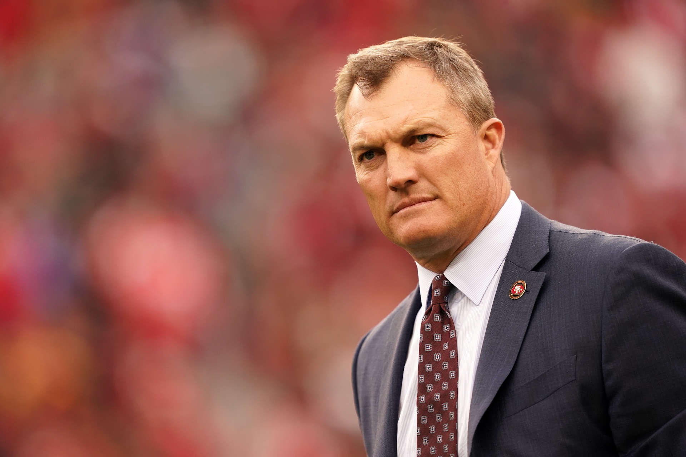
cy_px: 228
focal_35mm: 400
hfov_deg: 5.2
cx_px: 343
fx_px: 7622
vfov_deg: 3.4
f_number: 3.2
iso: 1600
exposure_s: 1/3200
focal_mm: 400
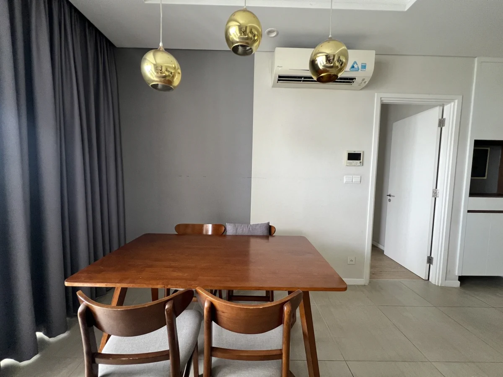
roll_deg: -1.4
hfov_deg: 106.2
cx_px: 252
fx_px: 189
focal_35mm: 13
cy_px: 188
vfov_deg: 89.9
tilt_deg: -4.7
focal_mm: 1.57
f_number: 1.8
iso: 125
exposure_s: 1/99
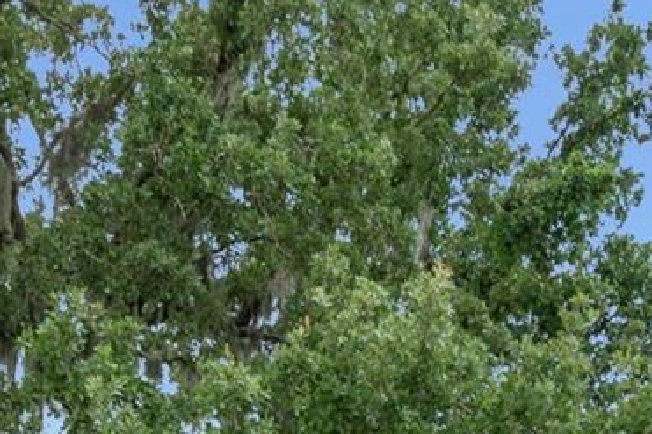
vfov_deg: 15.1
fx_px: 1249
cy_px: 921
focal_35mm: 69
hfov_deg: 28.9
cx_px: 462
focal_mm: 16
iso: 160
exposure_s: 1/60
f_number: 11
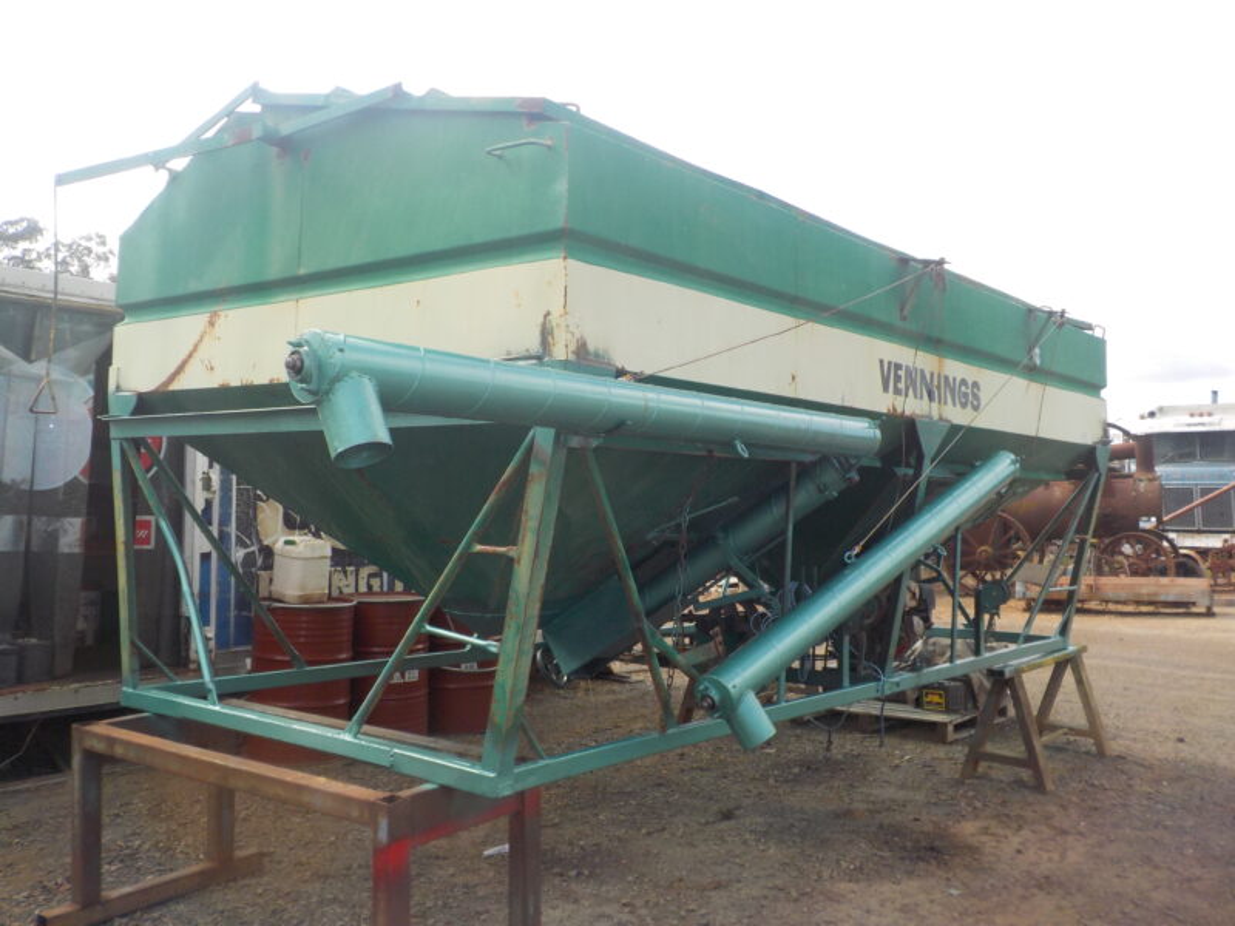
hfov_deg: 60.0
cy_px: 463
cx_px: 618
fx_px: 1070
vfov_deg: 46.8
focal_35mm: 30
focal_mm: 4.1
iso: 125
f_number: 3.3
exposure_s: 1/500
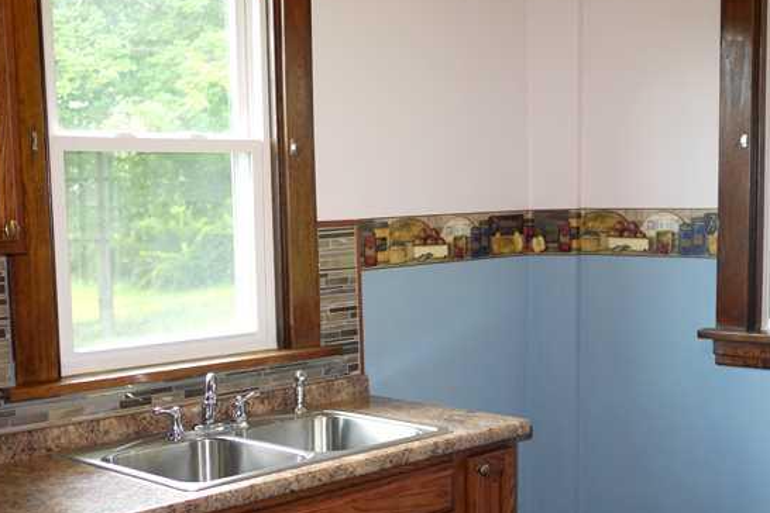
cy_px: 358
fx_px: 1305
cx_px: 433
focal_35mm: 61
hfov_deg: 32.8
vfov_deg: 22.1
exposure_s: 1/30
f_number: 1.7
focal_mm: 20
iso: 100
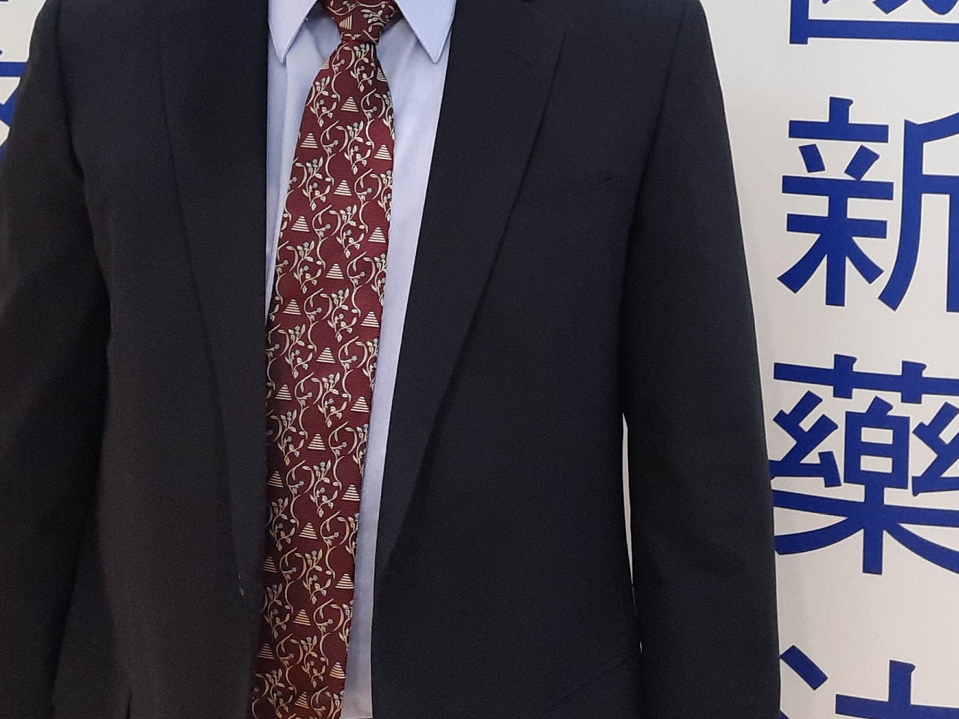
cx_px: 534
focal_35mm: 57
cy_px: 28
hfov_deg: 33.7
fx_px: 1579
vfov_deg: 24.7
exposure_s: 1/40
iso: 320
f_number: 2
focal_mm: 4.6
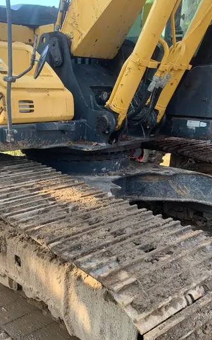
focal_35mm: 38
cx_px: 63
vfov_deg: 50.9
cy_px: 219
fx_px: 352
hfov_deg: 33.1
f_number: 1.8
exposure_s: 1/130
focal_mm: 4.25
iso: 25
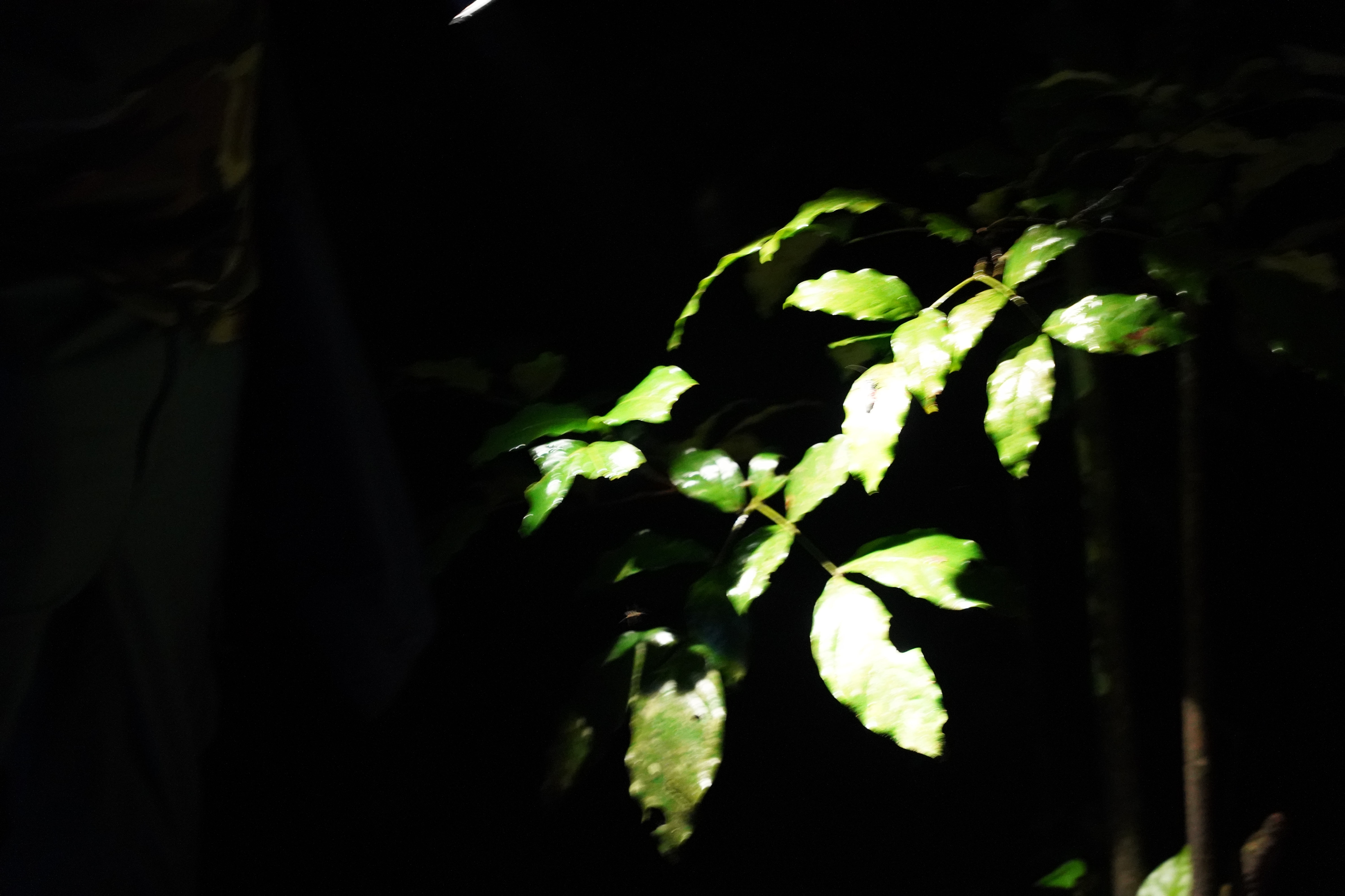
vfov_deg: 19.5
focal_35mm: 70
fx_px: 2615
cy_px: 448
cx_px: 672
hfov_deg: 28.8
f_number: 2.8
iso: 12800
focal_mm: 70
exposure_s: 1/20
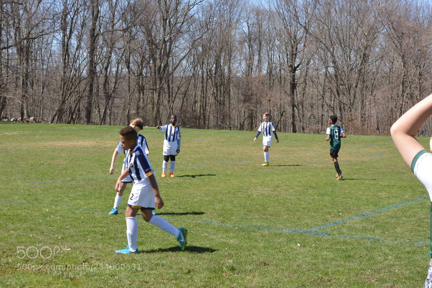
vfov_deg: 19.5
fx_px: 840
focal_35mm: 70
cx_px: 216
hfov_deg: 28.8
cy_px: 144
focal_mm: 70
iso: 640
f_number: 22
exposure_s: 1/100
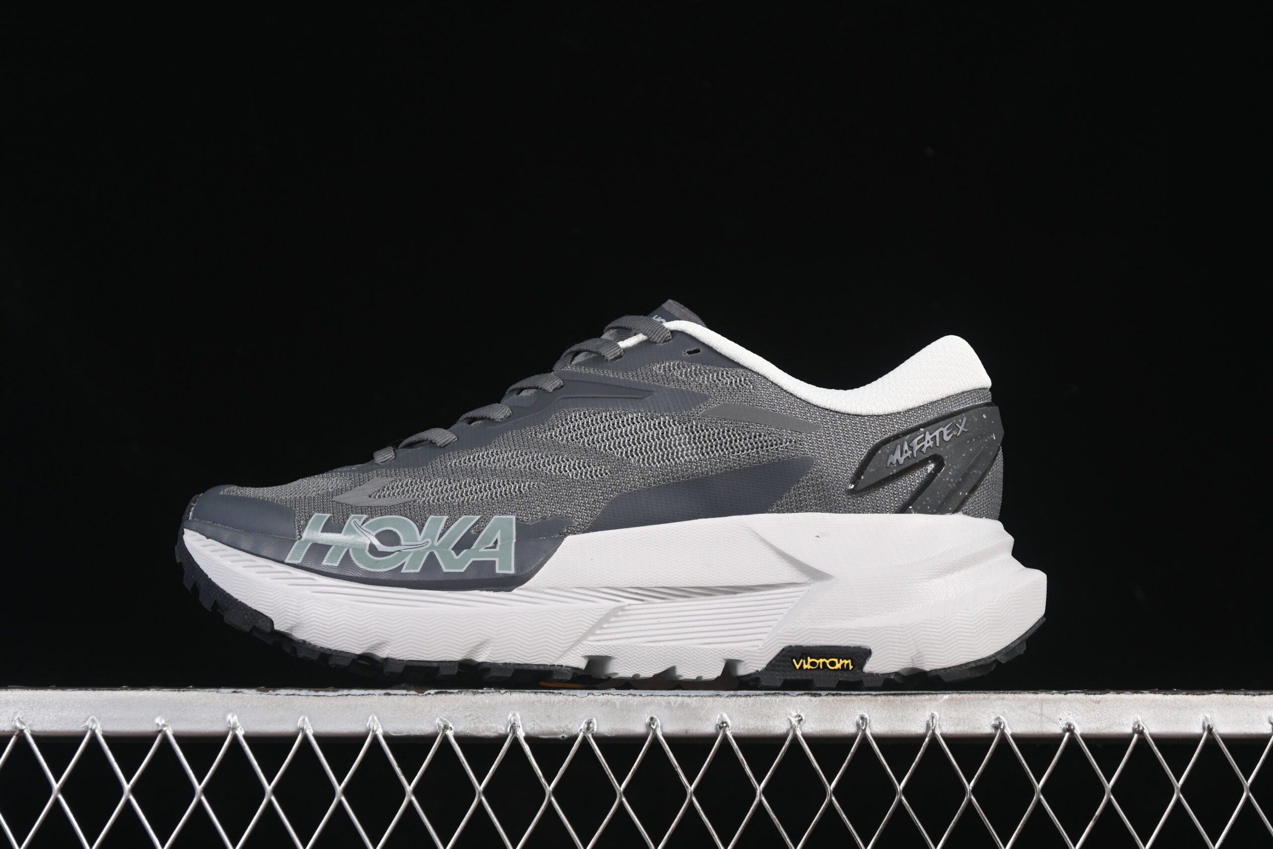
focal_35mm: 75
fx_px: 2652
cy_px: 424
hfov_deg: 27.0
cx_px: 636
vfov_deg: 18.2
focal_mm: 50
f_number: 6.3
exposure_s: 1/60
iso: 160
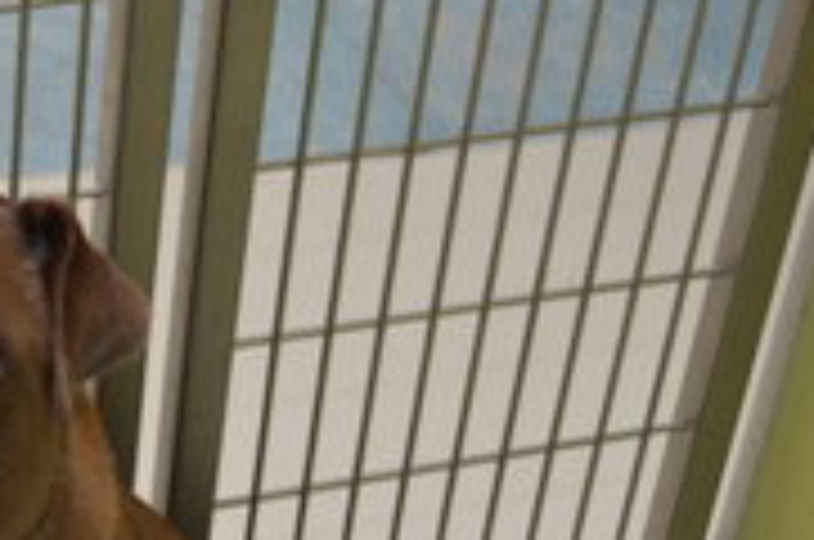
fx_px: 2618
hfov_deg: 17.2
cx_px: -52
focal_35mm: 116
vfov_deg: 11.5
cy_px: 688
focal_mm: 28
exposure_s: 1/60
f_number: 4.5
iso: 500
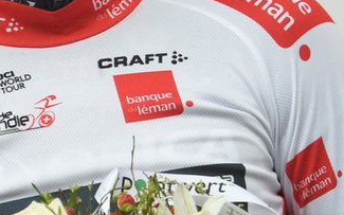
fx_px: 8820
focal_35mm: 941
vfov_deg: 1.4
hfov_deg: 2.2
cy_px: 66
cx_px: 39
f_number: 5.6
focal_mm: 250
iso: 6400
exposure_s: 1/1000
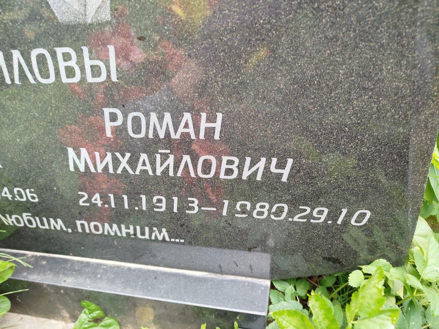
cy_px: 164
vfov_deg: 56.8
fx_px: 304
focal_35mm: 24
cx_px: 220
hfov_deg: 71.6
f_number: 1.7
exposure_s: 1/50
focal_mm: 5.31
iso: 64
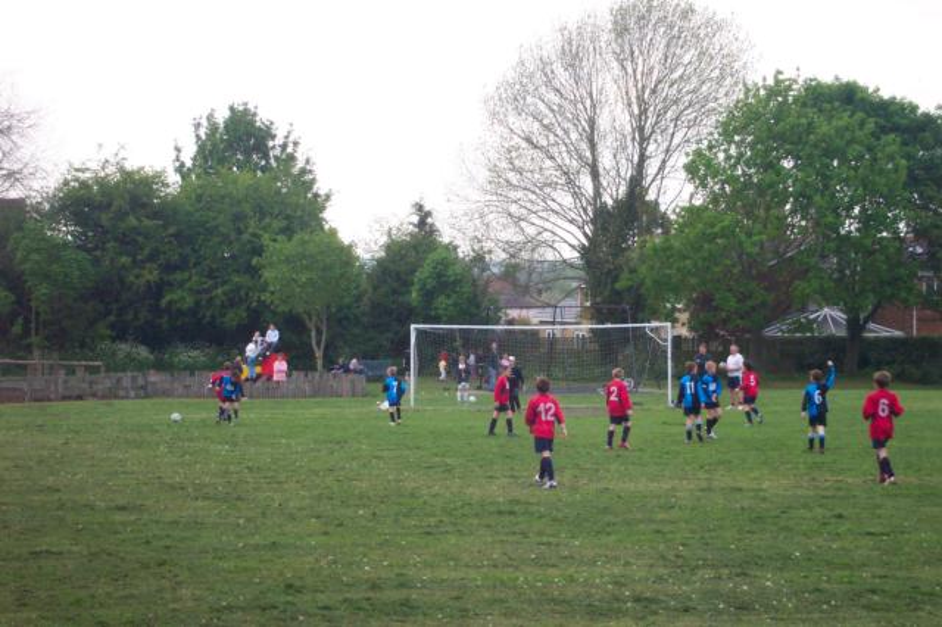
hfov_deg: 19.5
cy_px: 314
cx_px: 471
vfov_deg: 13.0
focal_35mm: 105
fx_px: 2746
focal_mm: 21.2
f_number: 4.7
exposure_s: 1/250
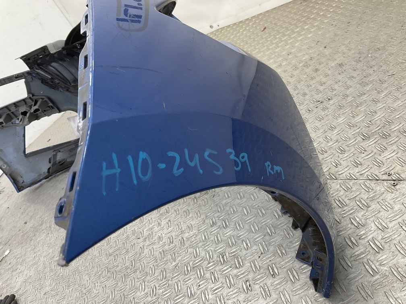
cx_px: 203
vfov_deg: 48.2
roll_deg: +35.3
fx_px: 340
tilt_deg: -32.1
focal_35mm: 29
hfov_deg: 61.7
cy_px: 152
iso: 50
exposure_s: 1/120
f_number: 1.8
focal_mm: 3
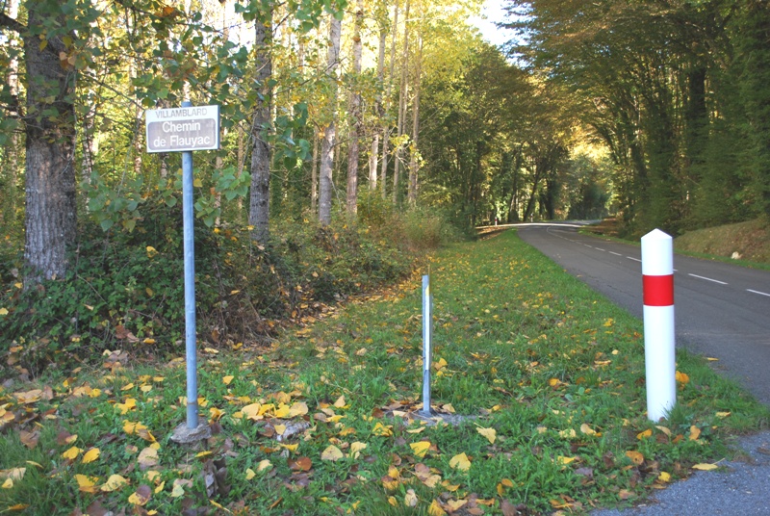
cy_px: 258
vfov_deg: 34.3
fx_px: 835
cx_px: 385
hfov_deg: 49.5
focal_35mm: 39
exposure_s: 1/60
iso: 200
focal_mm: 26
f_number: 4.5
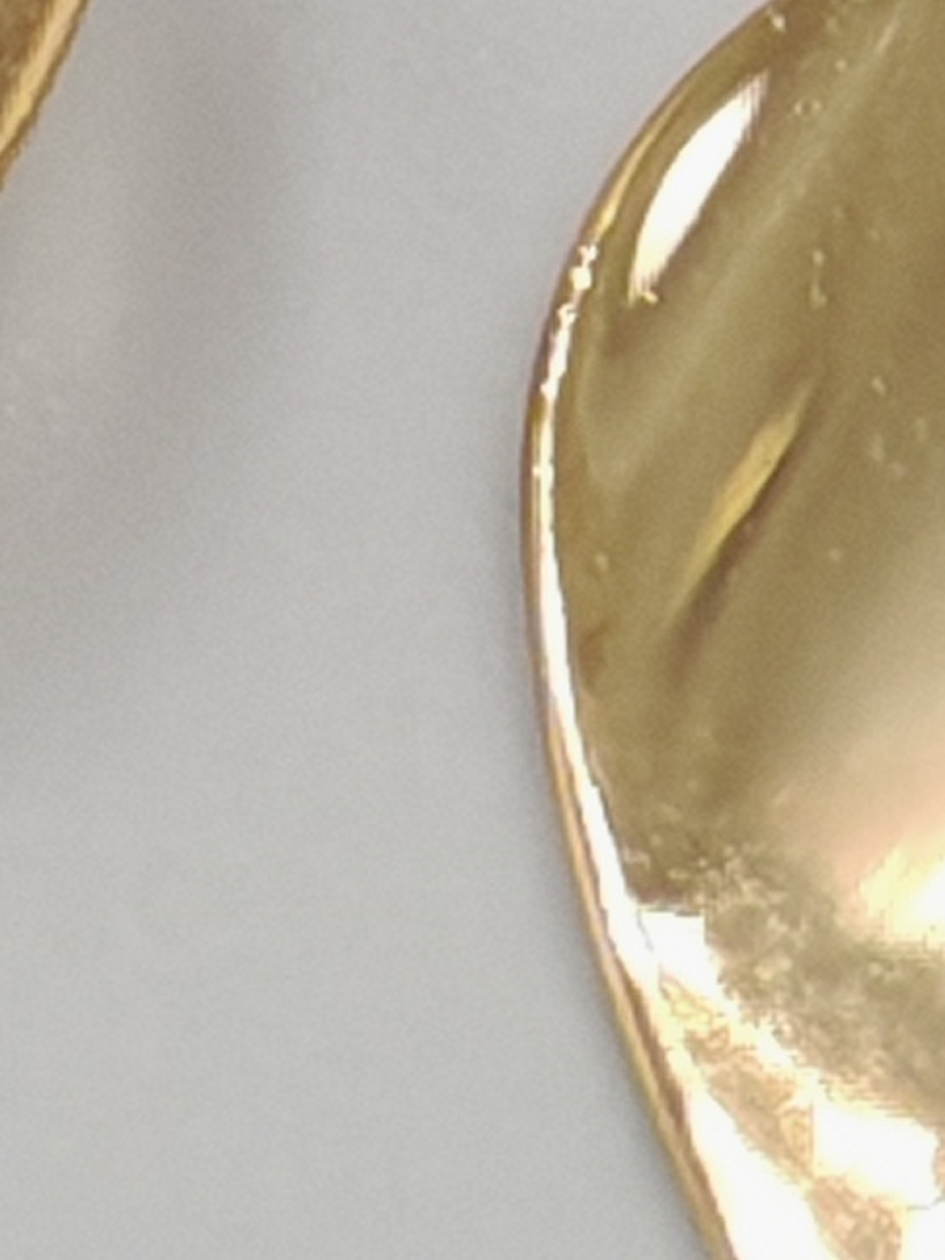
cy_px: 70
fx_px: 24905
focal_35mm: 684
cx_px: 413
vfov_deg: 2.9
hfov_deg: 2.2
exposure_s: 1/360
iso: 50
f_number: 2
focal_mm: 6.83
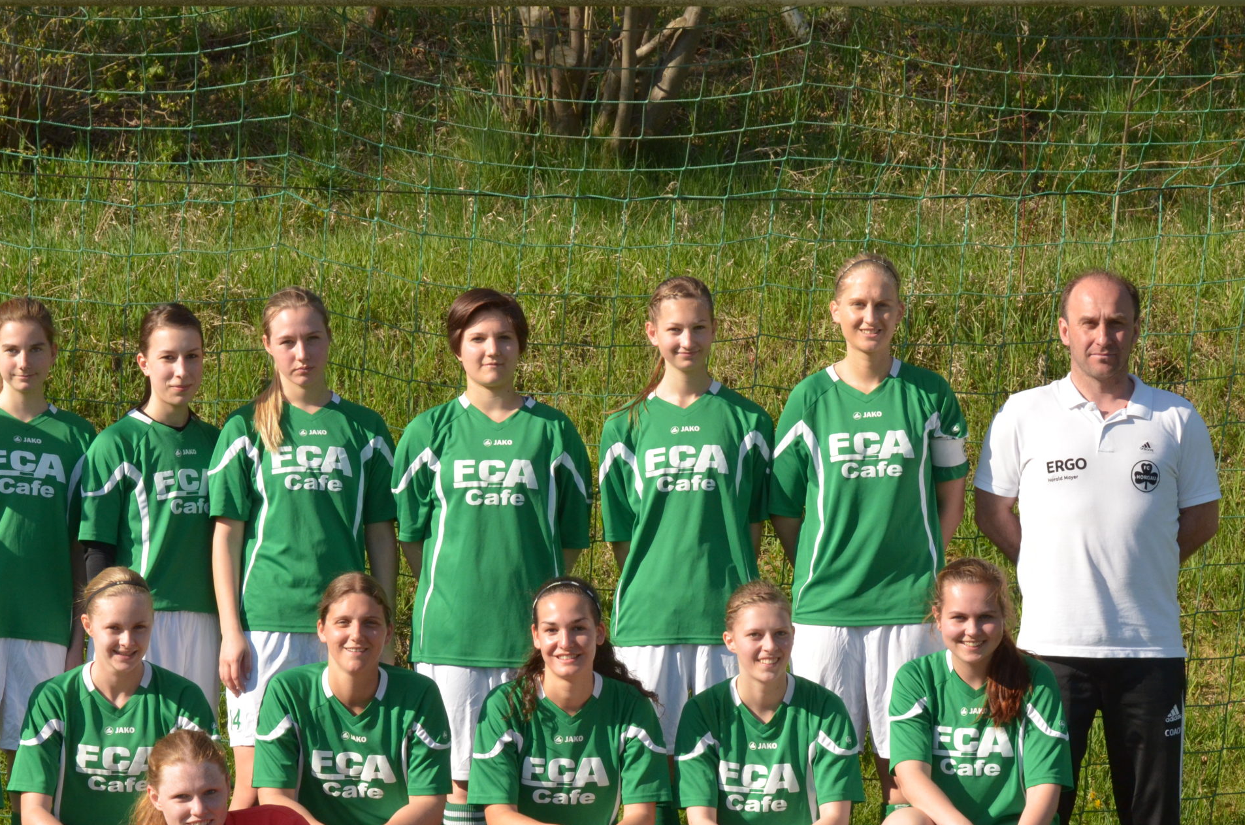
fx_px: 4867
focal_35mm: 141
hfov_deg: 14.6
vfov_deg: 9.7
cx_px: 504
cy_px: 537
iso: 800
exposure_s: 1/800
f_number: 13
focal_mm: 70
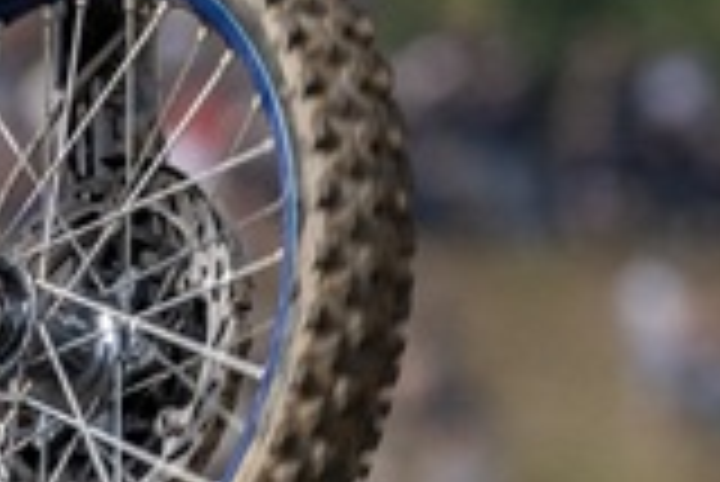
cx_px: -216
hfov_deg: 0.9
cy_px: -500
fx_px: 45000
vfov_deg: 0.6
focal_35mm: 2248
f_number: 5
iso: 400
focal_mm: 300
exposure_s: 1/2000
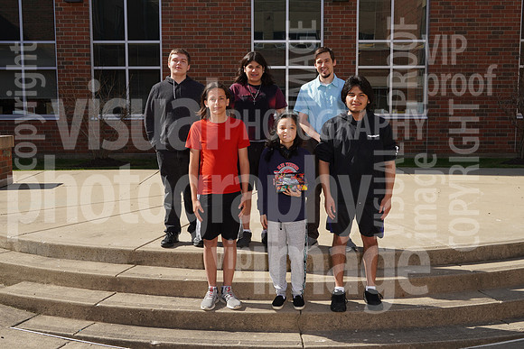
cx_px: 262
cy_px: 174
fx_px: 633
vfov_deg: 30.9
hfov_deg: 45.0
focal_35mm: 44
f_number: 11
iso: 100
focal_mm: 29
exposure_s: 1/125
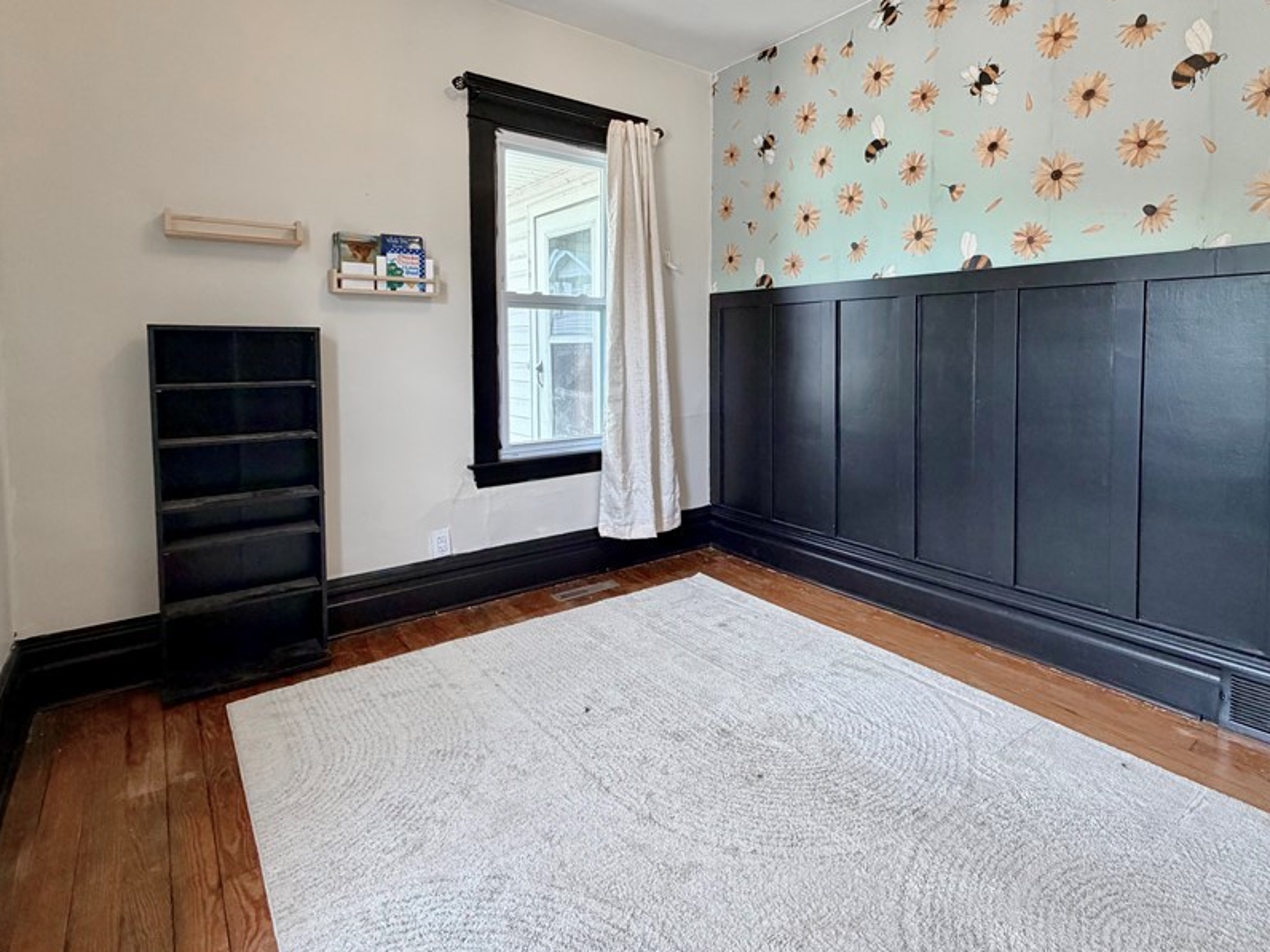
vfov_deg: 70.9
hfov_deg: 87.4
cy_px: 382
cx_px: 710
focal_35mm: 18
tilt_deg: -2.3
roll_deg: +1.8
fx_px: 660
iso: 250
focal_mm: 2.22
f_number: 2.2
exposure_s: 1/120
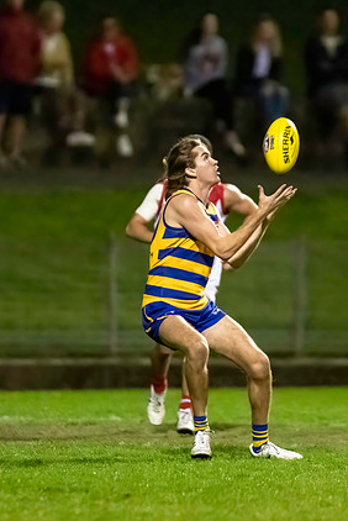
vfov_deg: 2.8
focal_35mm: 745
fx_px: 10784
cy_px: 222
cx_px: 160
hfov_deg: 1.8
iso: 10000
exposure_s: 1/1250
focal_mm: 300
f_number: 2.8
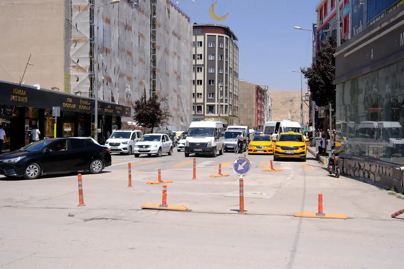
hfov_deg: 47.4
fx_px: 460
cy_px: 134
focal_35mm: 41
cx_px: 202
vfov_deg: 32.6
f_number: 4
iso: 400
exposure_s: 1/3200
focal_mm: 27.5
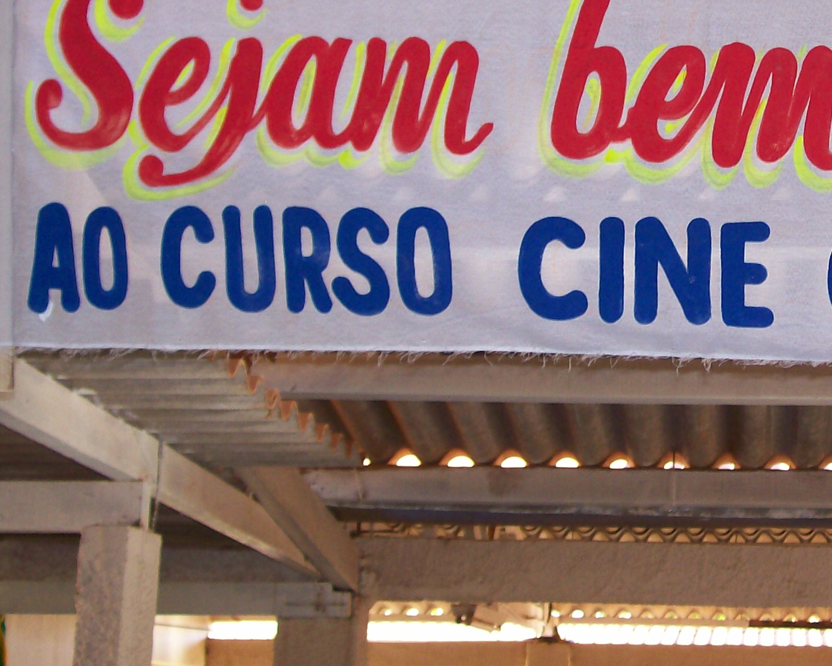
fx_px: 2093
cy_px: 160
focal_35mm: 85
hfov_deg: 22.0
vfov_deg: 18.0
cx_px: 720
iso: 80
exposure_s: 1/73.1
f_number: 3
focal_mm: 7.6
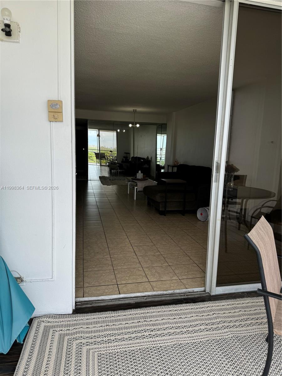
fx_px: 261
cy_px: 188
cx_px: 141
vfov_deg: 71.6
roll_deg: -1.5
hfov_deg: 56.8
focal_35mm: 24
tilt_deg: -8.3
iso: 80
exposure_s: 1/464
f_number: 1.78
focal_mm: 6.76
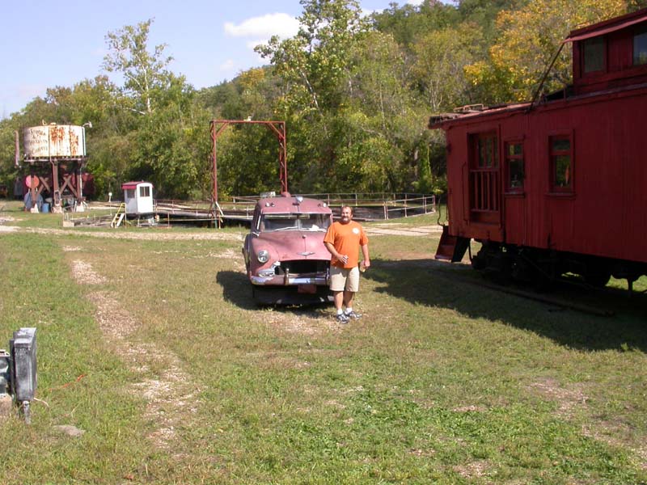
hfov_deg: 49.0
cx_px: 324
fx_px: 710
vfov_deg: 37.7
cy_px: 242
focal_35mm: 38
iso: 100
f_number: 6
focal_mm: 7.85
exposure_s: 1/281
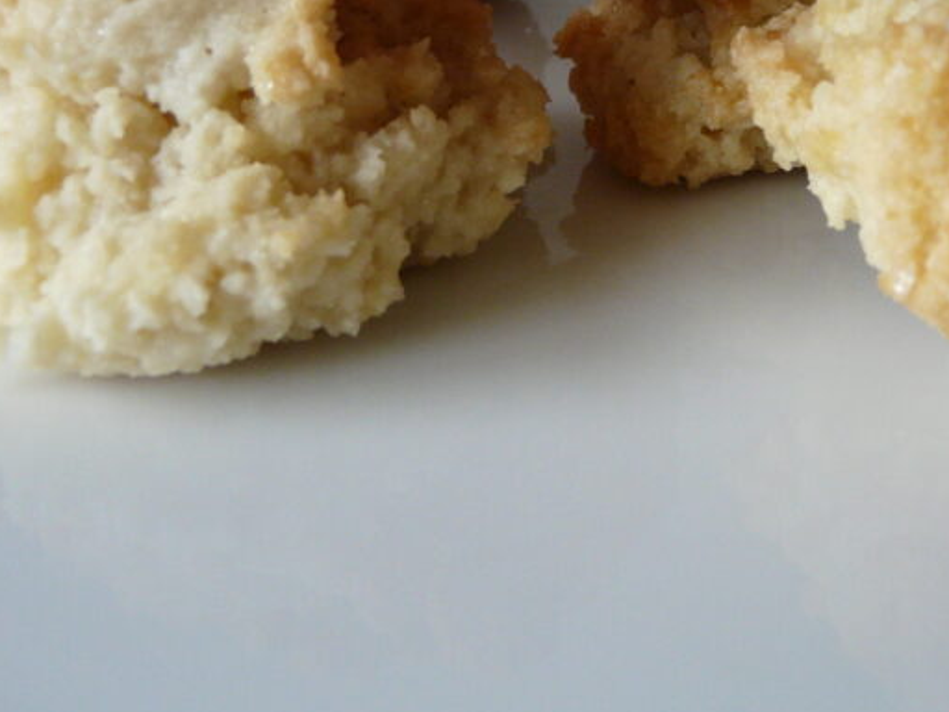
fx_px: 1535
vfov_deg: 25.3
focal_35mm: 56
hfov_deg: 33.9
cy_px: 72
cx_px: 671
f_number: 2.8
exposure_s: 1/30
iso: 200
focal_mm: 4.6
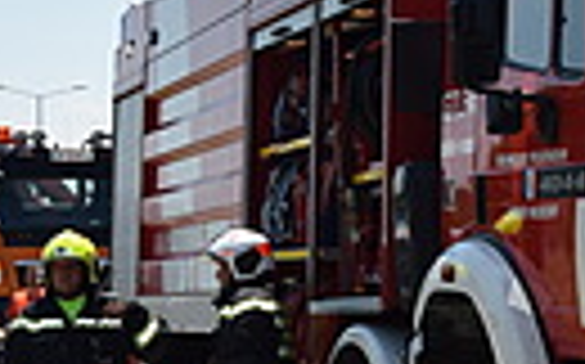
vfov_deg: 9.0
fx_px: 2310
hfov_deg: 14.4
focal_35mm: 145
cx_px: 385
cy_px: 285
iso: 100
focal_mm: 26
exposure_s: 1/200
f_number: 10
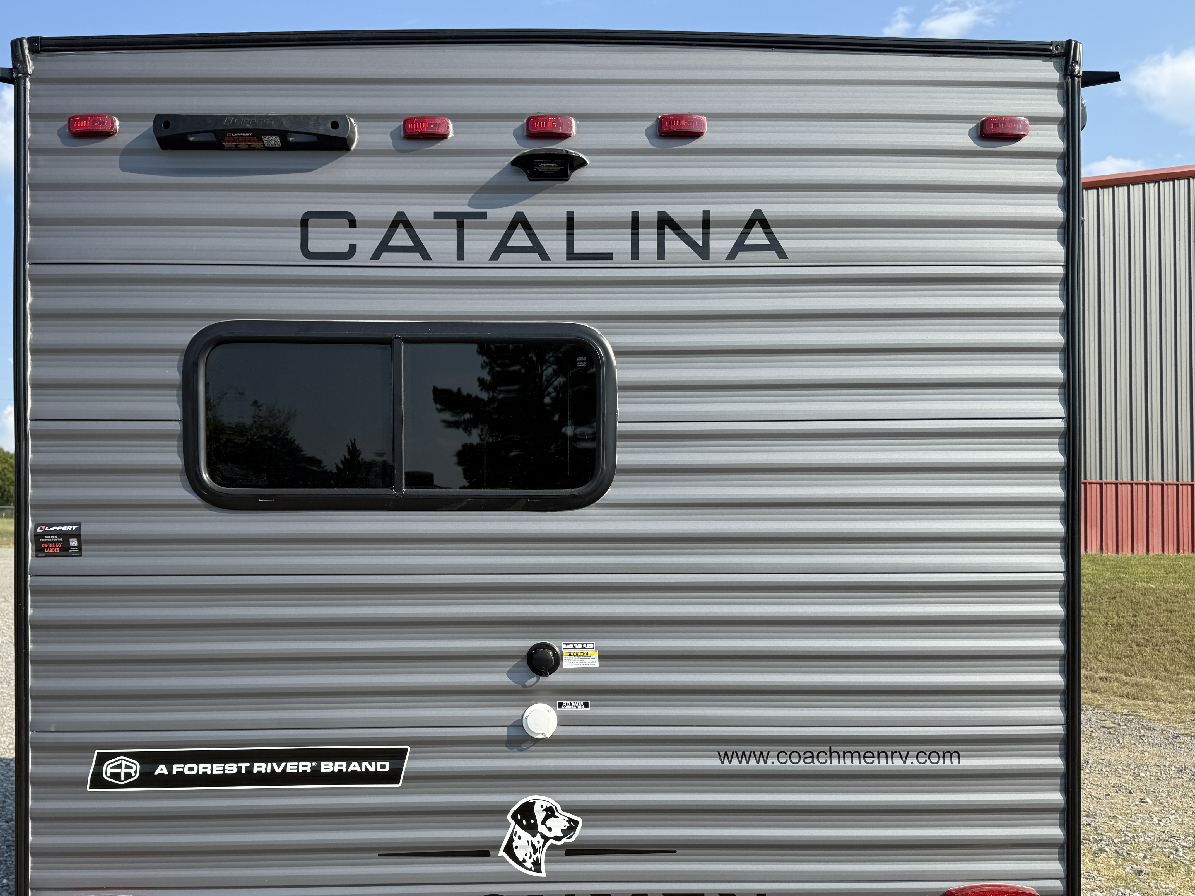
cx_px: 539
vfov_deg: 43.9
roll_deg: +0.5
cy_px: 544
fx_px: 1105
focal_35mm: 32
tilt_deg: +0.5
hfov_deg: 56.7
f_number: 1.78
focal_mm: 6.76
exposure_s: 1/3425
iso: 80
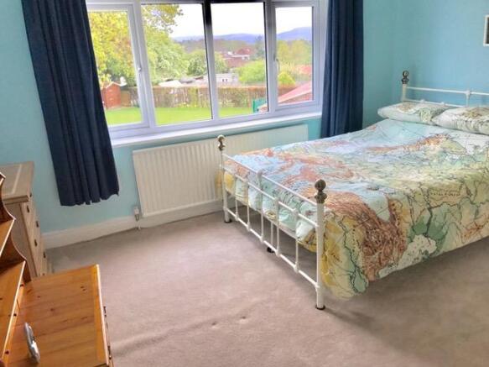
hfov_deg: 63.5
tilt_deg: -17.9
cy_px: 184
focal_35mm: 28
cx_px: 244
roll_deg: +3.7
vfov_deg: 49.7
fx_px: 395
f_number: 1.8
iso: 20
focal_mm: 3.99
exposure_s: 1/297
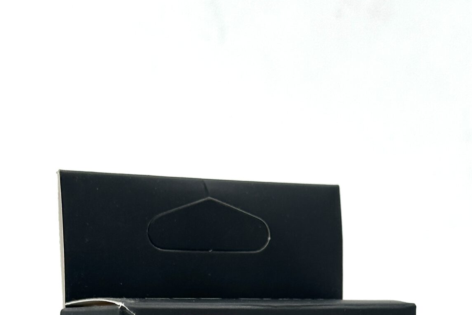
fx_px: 1469
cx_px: 290
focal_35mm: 112
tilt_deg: -9.4
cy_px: 518
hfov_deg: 18.2
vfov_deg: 11.6
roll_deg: -0.5
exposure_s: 1/412
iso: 64
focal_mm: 6.86
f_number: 1.78
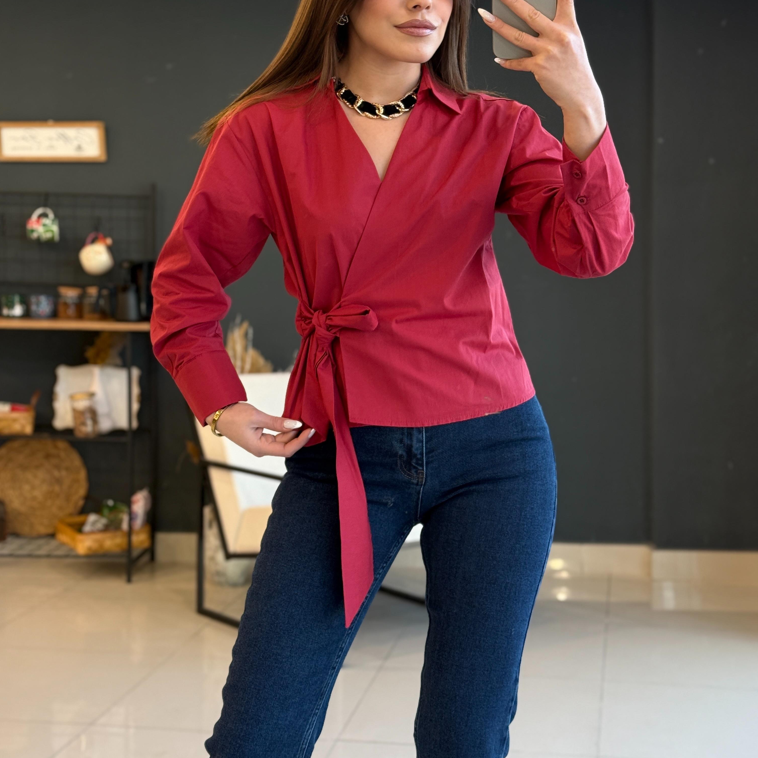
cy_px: 252
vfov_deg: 29.8
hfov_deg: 30.0
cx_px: 381
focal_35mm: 57
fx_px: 1412
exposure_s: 1/50
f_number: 1.78
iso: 160
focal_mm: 6.76
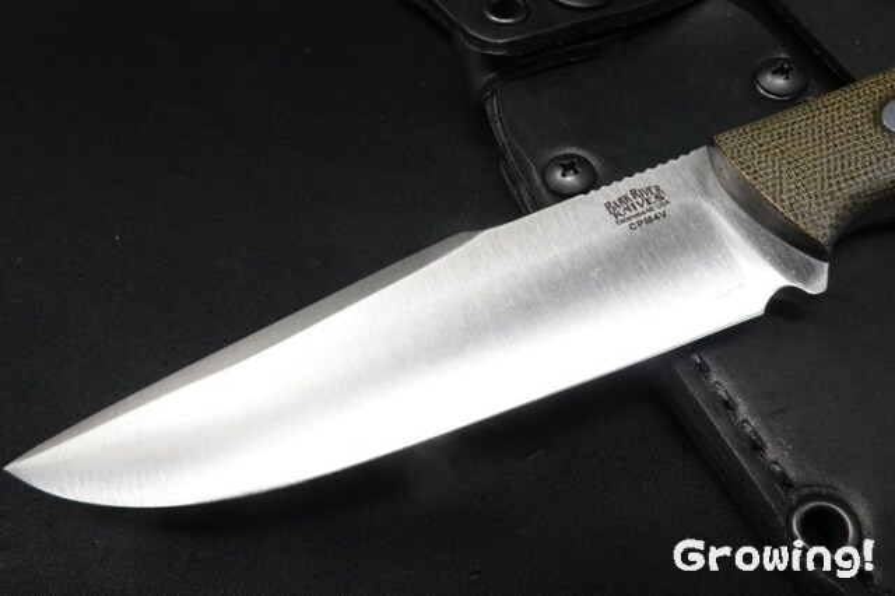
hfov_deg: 63.7
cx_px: 448
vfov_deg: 44.9
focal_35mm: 29
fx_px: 721
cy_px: 298
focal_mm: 10.83
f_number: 11
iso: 1000
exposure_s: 1/30
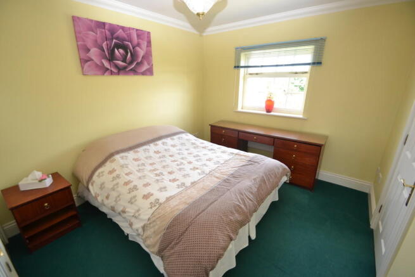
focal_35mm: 15
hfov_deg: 100.4
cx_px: 208
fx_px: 173
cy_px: 138
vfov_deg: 77.4
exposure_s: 1/60
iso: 400
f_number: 3.5
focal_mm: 10
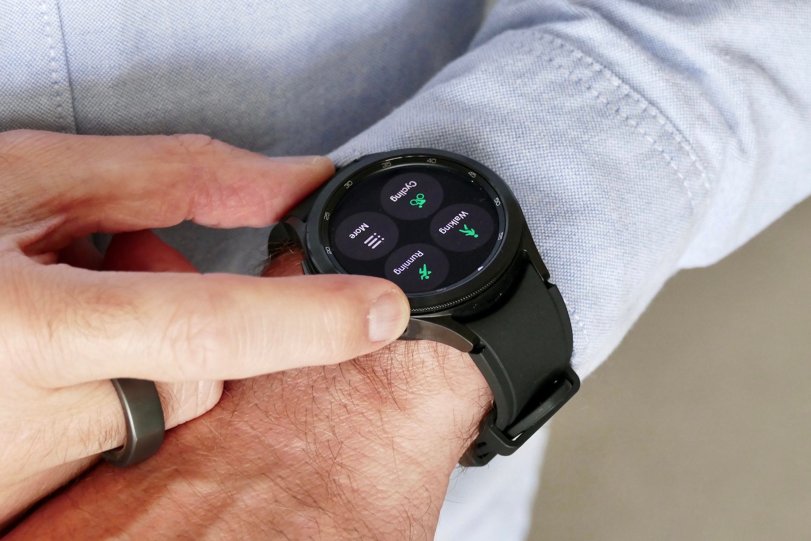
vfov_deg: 9.9
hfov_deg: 14.8
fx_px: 3131
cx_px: 406
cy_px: 270
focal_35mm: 139
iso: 1250
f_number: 4.5
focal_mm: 50.69
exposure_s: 1/80
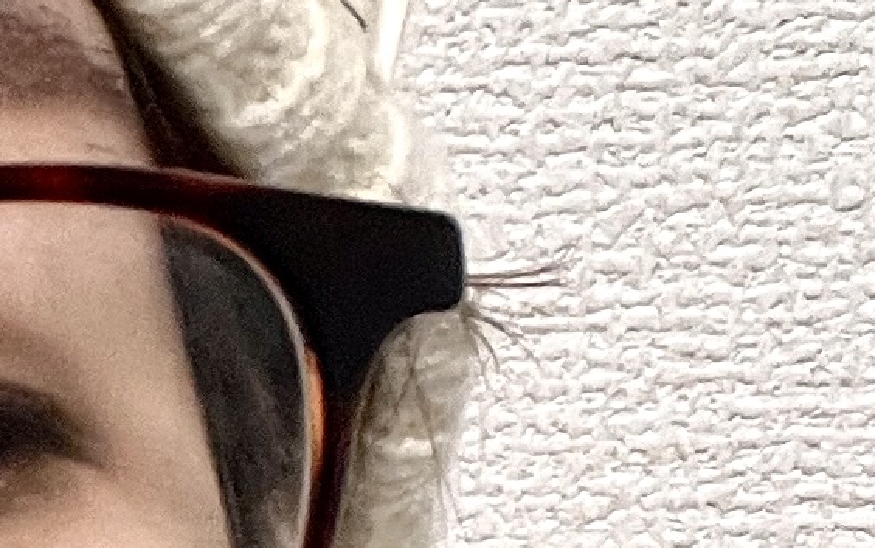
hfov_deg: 11.2
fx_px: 4151
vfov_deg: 7.4
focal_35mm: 174
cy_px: 815
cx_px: -684
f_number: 2.2
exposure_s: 1/59
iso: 200
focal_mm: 2.71
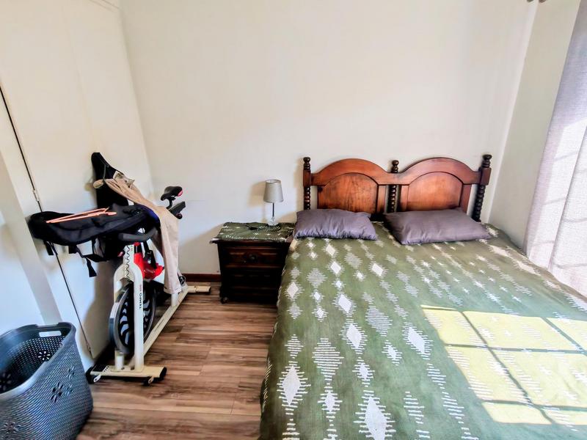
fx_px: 271
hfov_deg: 94.5
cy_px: 220
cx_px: 294
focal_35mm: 16
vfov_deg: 78.1
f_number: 2.2
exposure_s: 1/124
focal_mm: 1.96
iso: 50
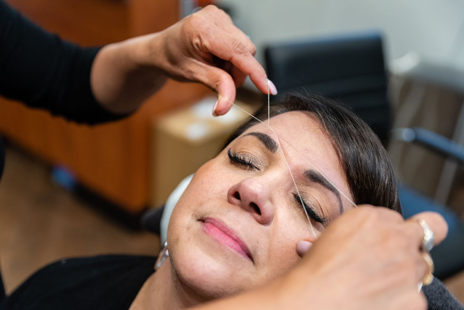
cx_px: 232
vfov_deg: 26.0
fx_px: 670
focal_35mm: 52
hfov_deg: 38.2
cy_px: 155
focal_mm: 52
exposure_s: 1/200
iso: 1600
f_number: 2.8
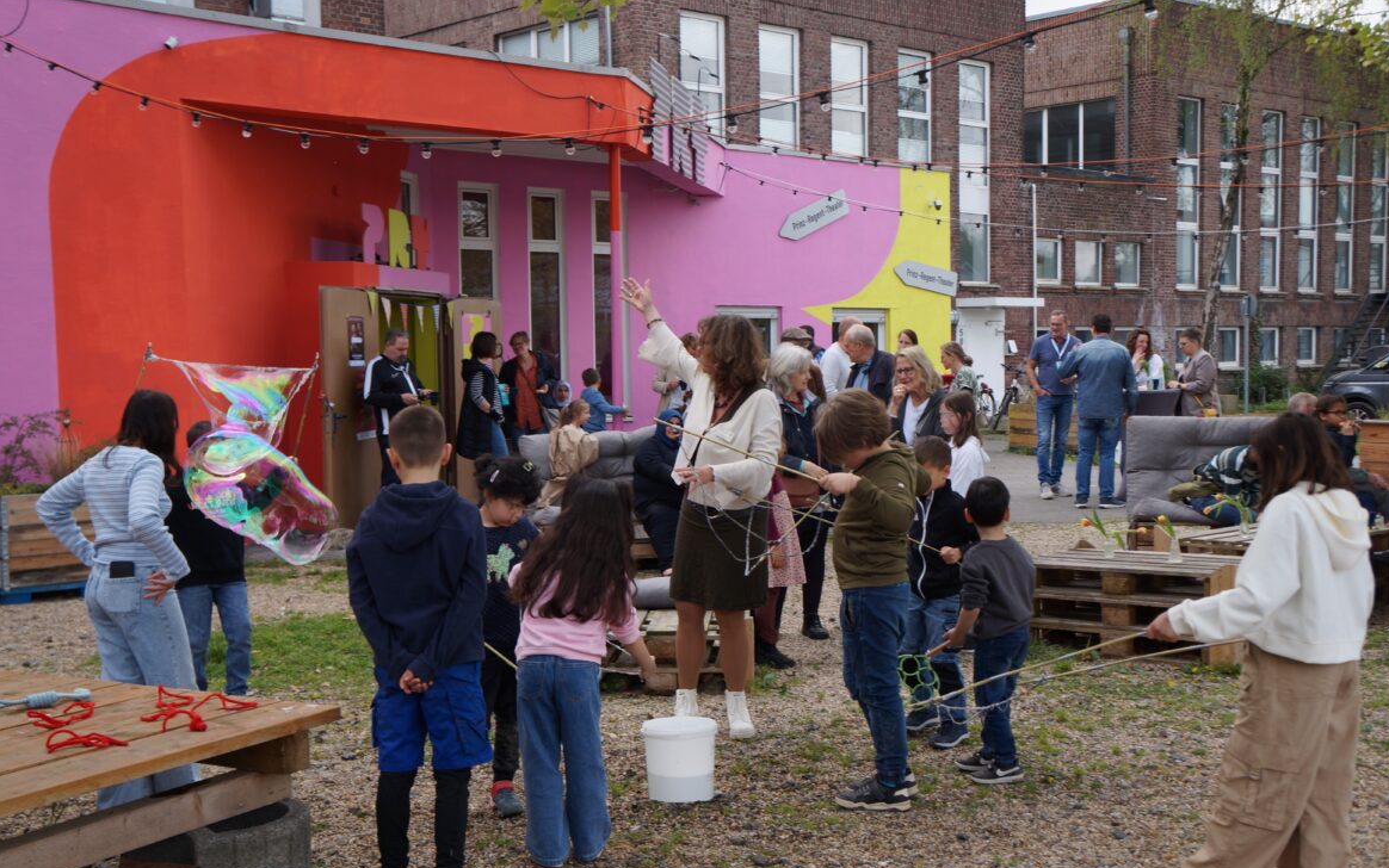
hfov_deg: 46.2
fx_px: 1628
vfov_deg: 29.9
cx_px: 697
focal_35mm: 43
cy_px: 461
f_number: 5
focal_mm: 28
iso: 100
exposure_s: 1/200
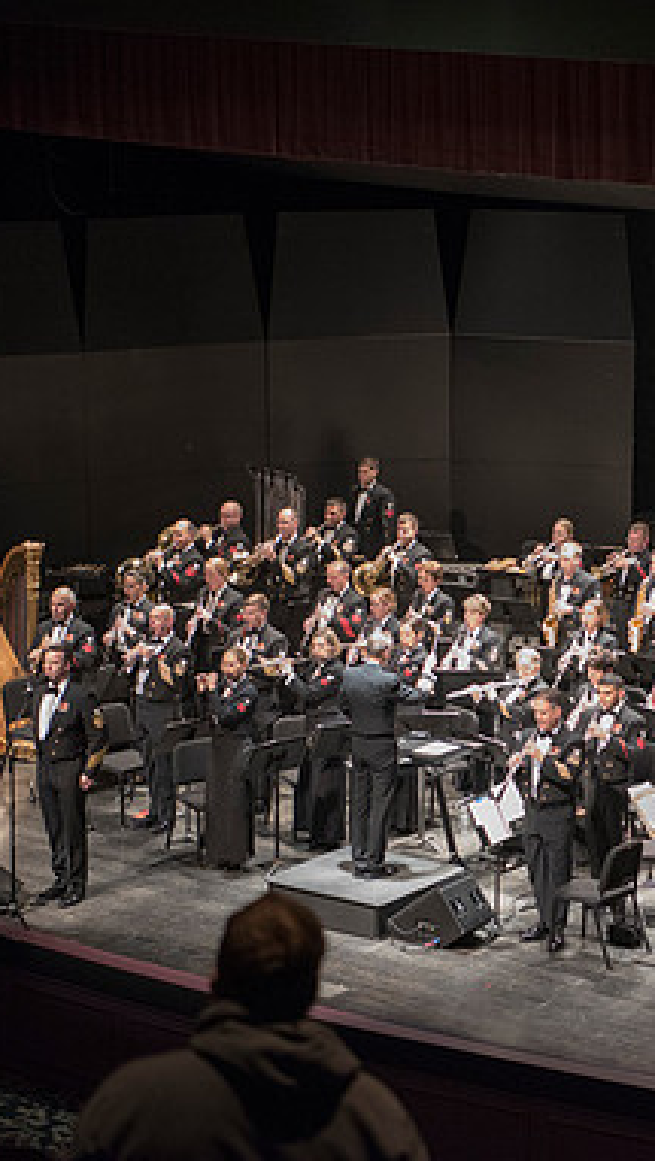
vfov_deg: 19.3
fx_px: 3421
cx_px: 570
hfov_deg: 10.9
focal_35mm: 111
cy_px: 584
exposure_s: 1/125
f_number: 2.8
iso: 4000
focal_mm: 70
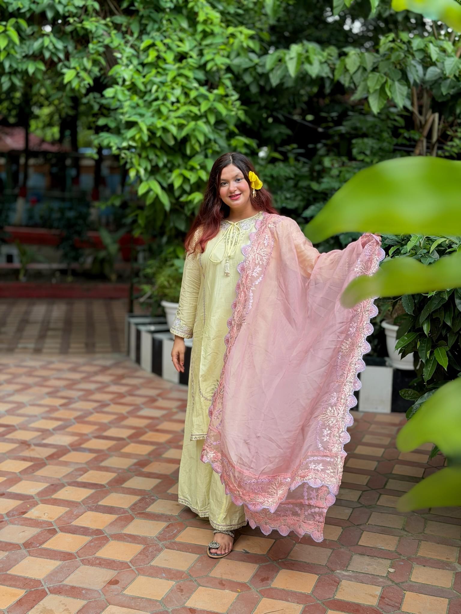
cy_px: 307
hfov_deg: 30.3
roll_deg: -1.5
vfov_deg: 39.7
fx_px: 852
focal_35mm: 48
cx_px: 230
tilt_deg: -8.0
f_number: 1.78
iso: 64
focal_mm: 6.76
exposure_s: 1/204
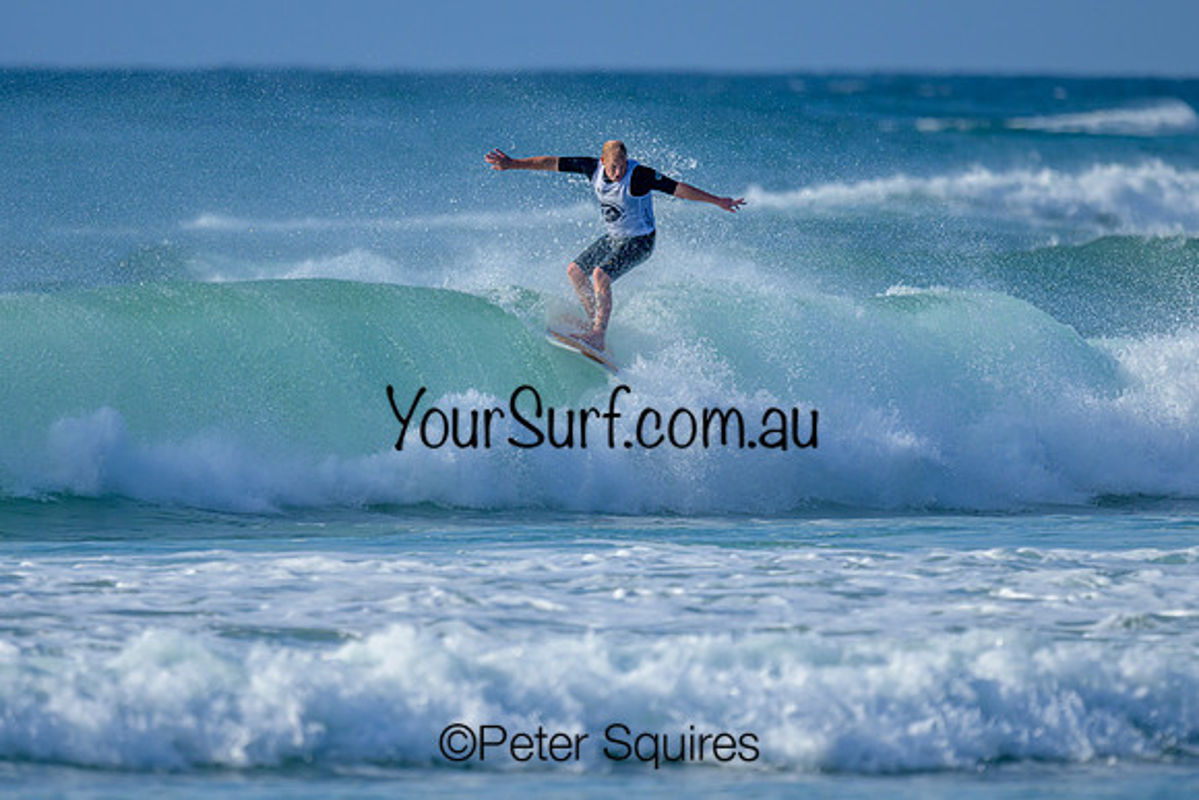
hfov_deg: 1.9
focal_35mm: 1100
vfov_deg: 1.3
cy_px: 399
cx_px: 382
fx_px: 36653
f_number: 6.3
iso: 220
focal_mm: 800
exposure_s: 1/2000
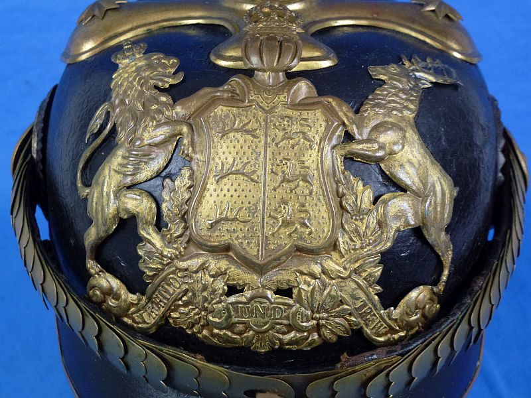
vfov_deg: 32.2
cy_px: 199
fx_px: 690
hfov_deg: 42.1
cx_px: 266
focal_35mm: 45
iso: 320
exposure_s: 1/80
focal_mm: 8
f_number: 4
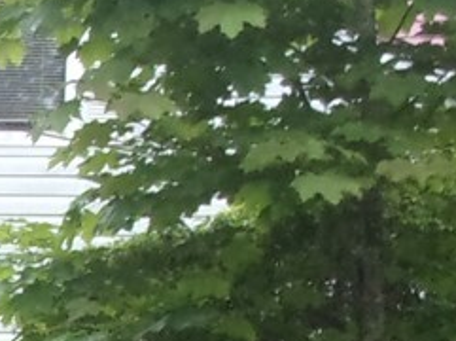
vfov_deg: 5.1
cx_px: -721
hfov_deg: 6.5
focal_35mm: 286
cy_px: 703
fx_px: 3762
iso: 200
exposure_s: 1/240
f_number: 4.7
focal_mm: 7.8
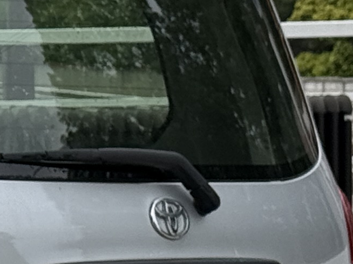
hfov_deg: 6.4
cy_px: 236
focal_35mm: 296
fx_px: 3017
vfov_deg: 5.0
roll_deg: +1.3
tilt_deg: -1.7
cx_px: -515
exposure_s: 1/4878
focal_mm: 6.76
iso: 64
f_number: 1.78
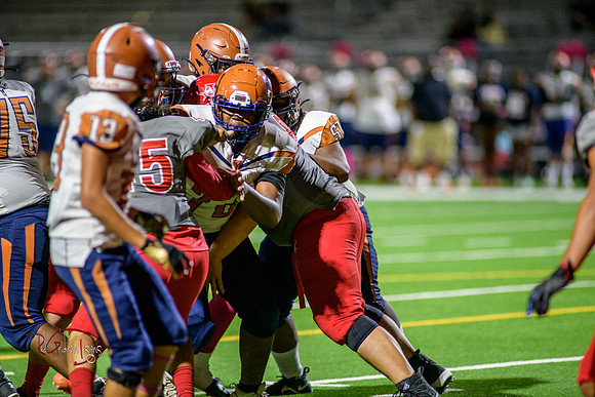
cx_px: 298
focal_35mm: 300
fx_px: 4959
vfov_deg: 4.6
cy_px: 198
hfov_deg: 6.9
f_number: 2.8
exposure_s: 1/500
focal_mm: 300
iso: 2000
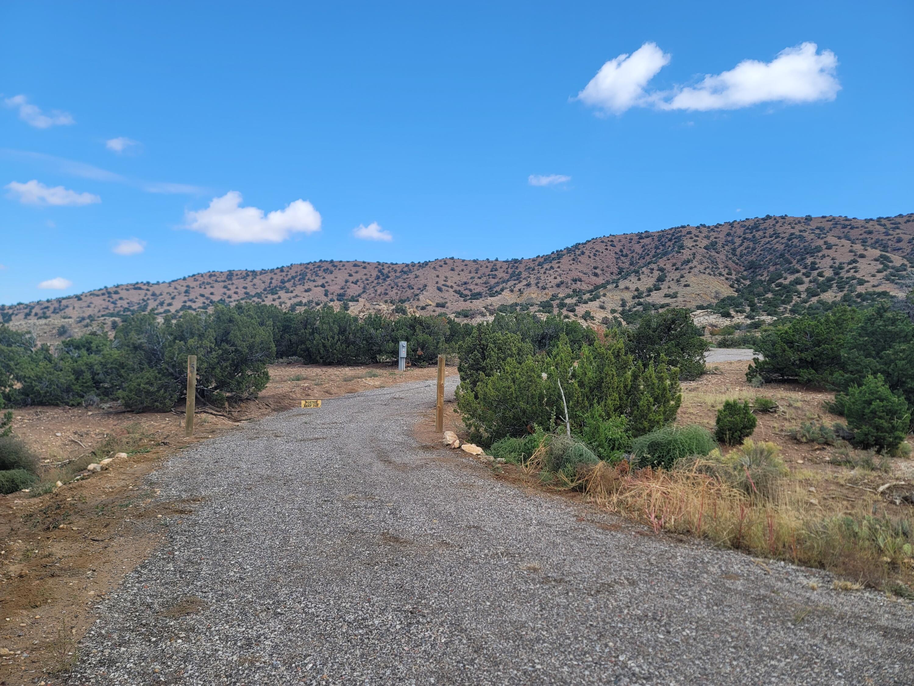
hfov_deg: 69.4
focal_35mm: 25
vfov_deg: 54.9
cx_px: 457
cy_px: 343
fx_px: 660
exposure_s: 1/593
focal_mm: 7
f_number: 1.8
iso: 20
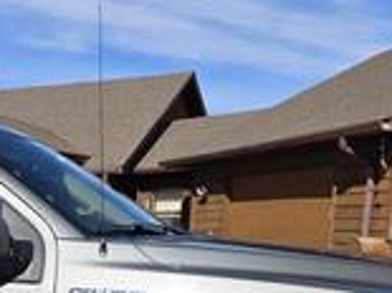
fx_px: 849
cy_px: 328
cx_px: -101
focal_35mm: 75
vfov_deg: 18.8
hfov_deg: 23.4
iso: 80
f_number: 1.7
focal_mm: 6.3
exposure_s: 1/6574
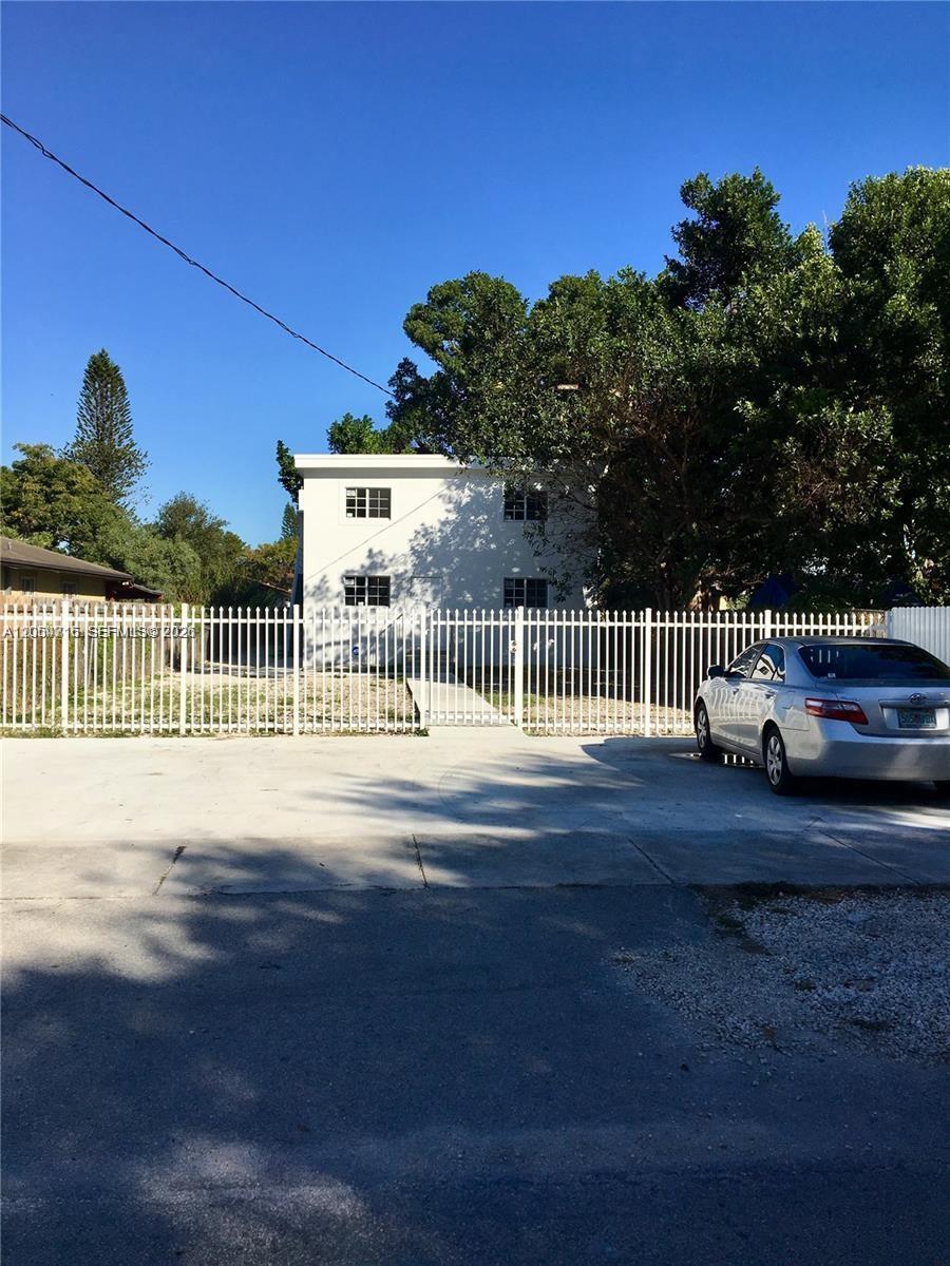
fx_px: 1061
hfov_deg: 48.2
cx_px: 475
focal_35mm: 29
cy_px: 633
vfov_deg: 61.7
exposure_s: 1/2481
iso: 25
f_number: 2.2
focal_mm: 4.15
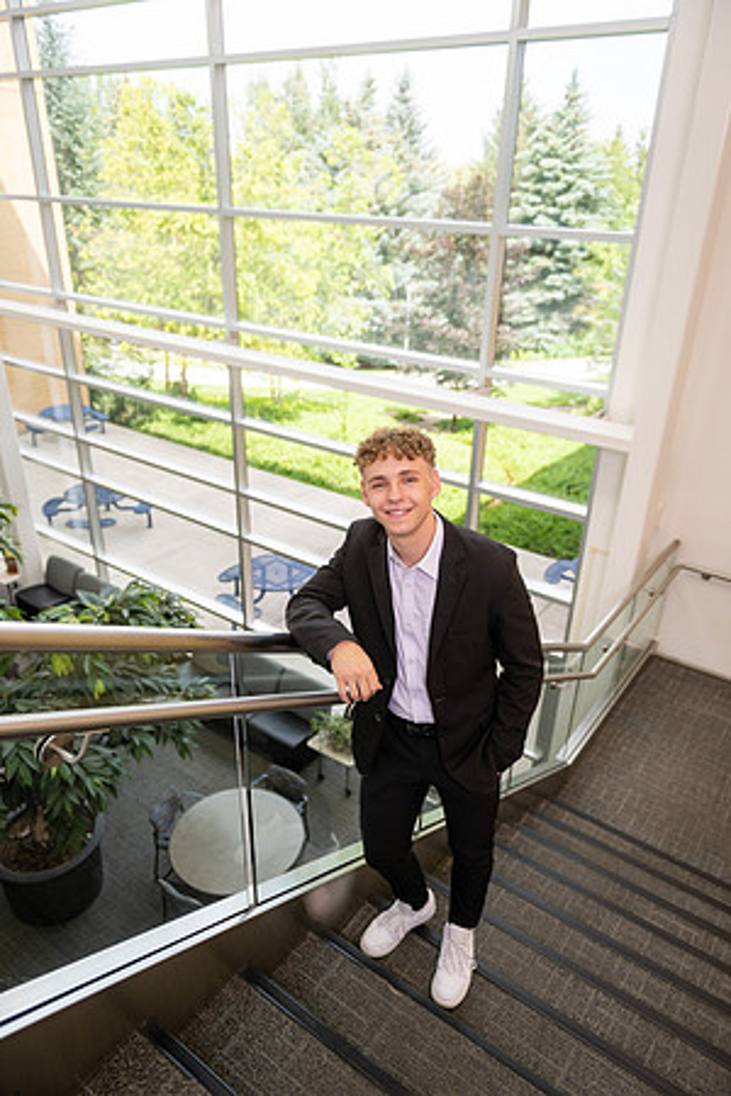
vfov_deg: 73.7
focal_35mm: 24
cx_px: 366
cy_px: 548
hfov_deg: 53.1
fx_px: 731
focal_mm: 24
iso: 100
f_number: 2.8
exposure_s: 1/400
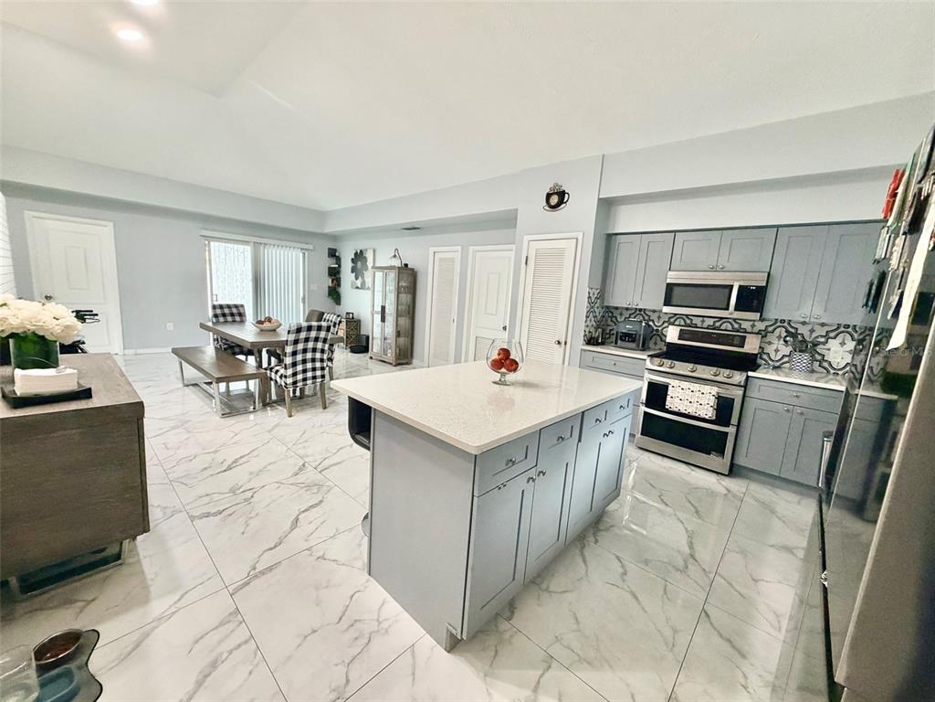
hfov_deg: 102.1
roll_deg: -3.3
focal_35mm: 14
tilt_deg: -8.6
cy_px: 351
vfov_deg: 85.7
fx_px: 378
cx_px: 468
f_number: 2.2
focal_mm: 2.22
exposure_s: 1/60
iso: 250
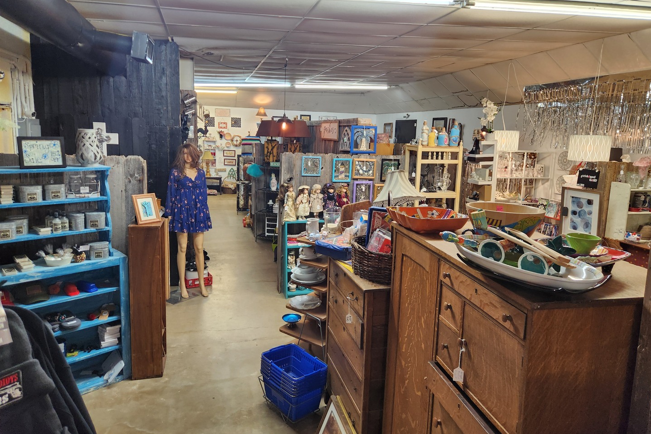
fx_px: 434
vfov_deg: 53.1
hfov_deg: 73.7
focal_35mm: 24
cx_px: 326
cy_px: 200
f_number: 1.8
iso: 200
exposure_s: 1/120
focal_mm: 5.4
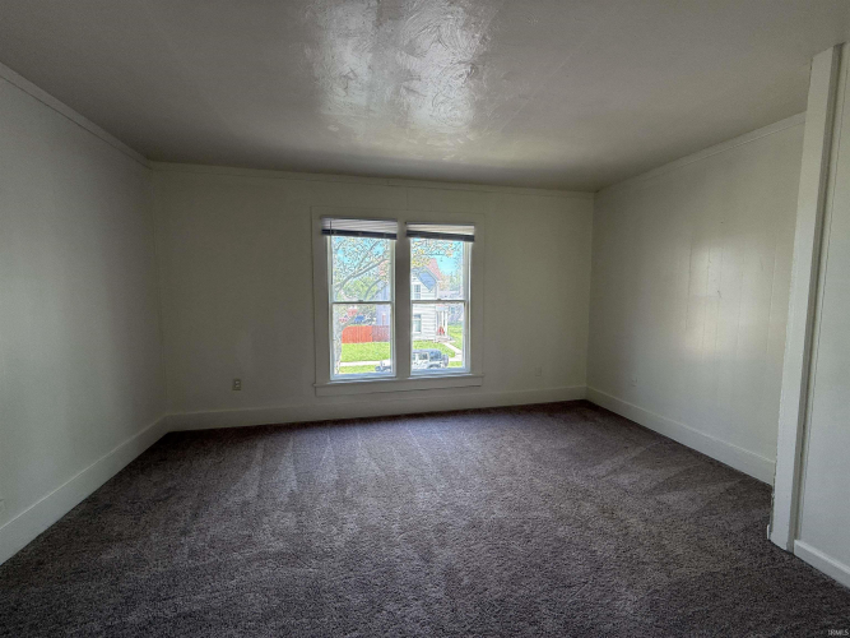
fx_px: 344
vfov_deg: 85.7
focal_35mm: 14
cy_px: 319
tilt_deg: -4.9
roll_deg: +0.4
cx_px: 425
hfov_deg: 102.1
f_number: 2.2
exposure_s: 1/102
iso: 64
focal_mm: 2.22
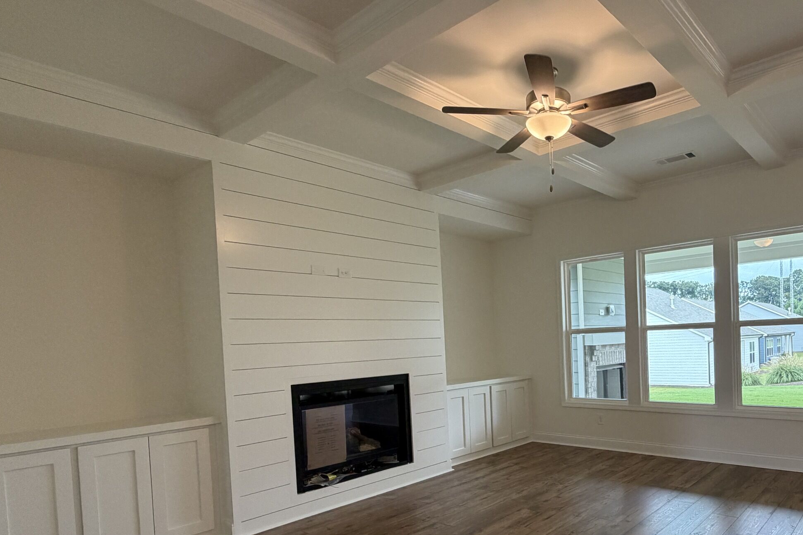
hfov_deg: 73.8
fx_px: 513
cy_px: 356
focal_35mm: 23
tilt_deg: -1.8
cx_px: 535
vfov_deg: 54.0
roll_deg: +1.6
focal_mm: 2.22
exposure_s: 1/120
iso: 200
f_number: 2.2
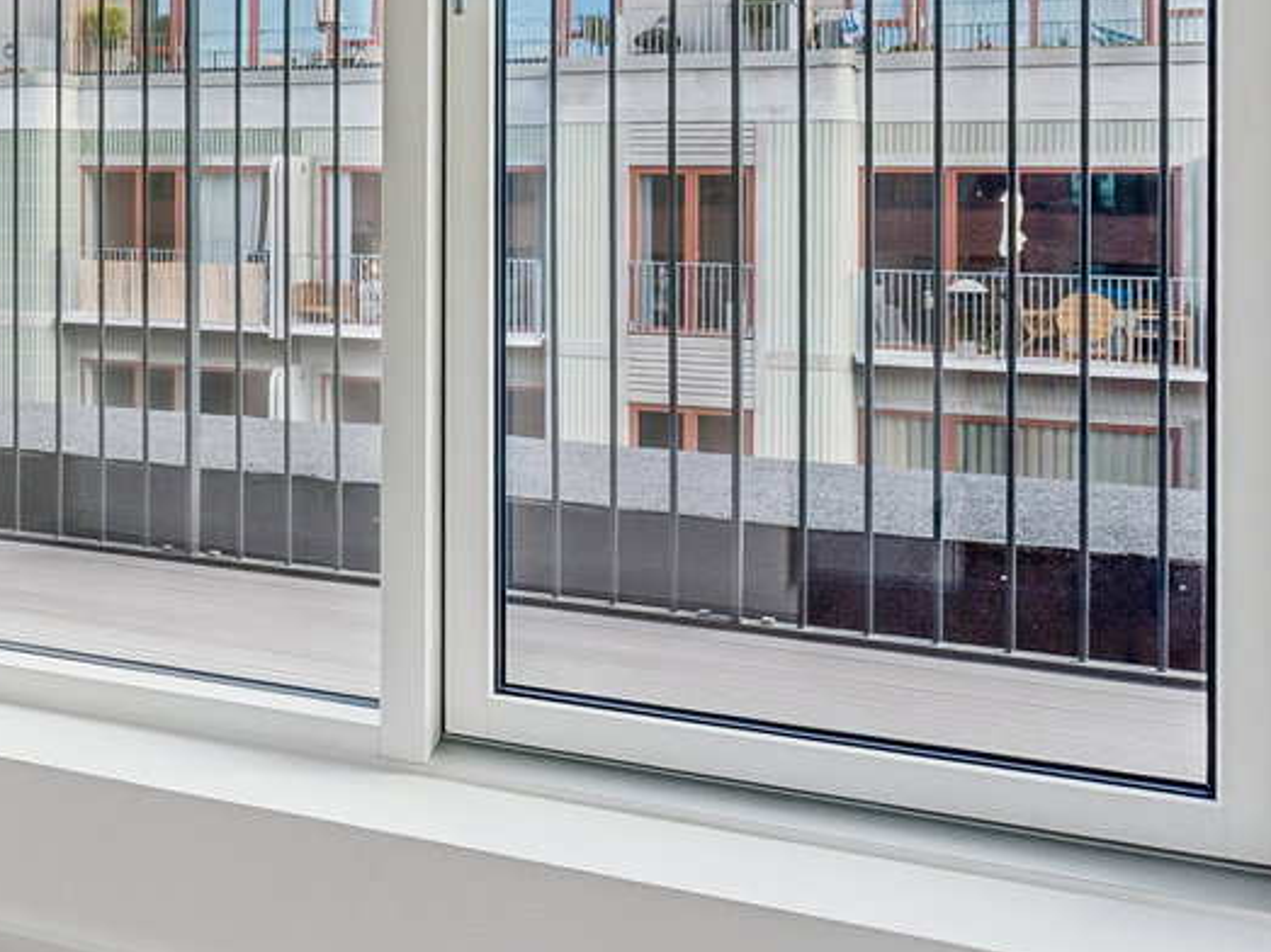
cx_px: -311
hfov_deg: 30.0
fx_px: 1946
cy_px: 234
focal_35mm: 53
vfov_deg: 27.1
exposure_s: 1/50
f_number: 13
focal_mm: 18
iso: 400
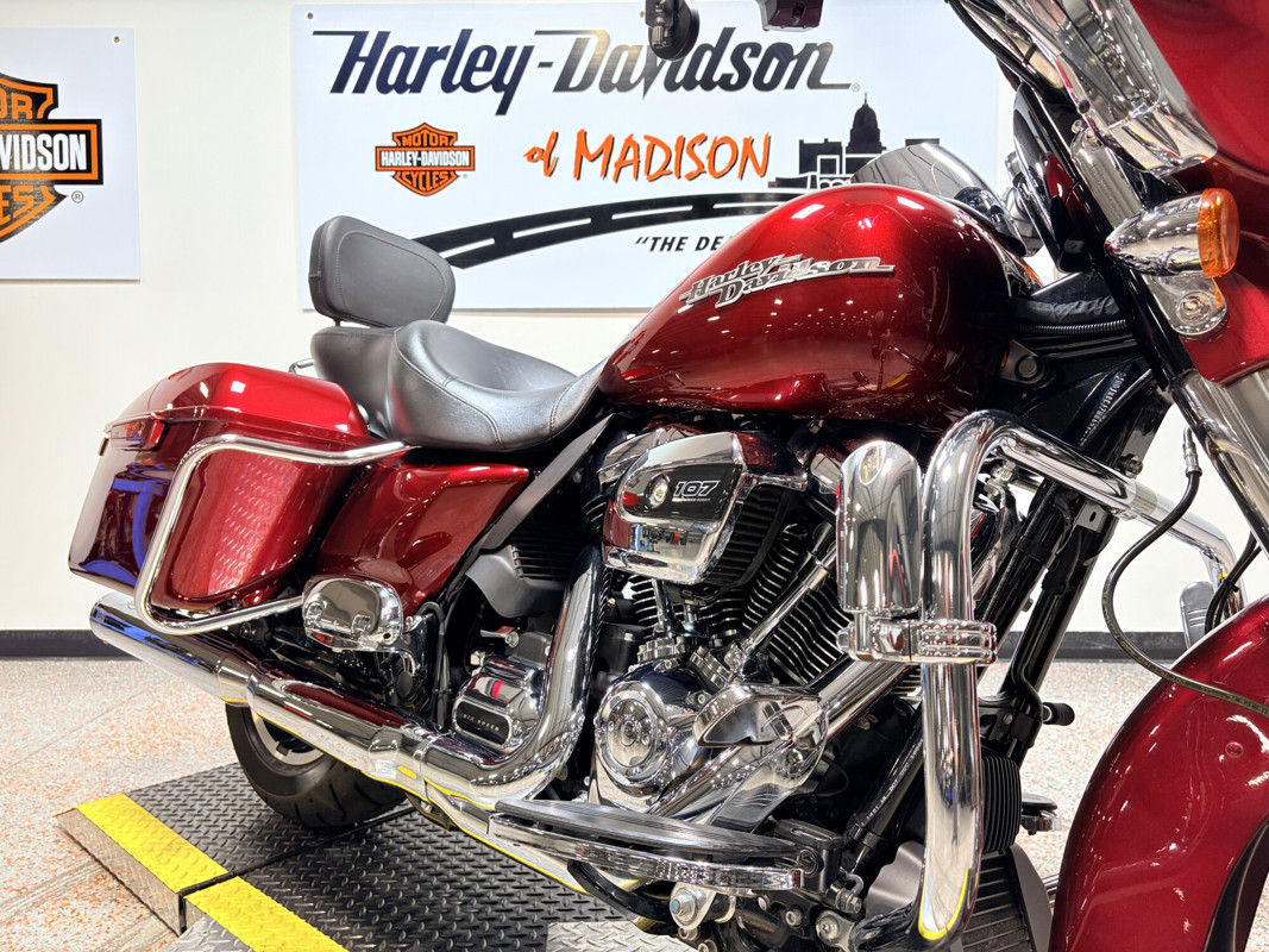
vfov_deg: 53.1
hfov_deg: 67.3
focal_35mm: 26
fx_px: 953
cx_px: 634
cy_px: 476
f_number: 1.6
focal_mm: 5.96
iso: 80
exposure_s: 1/120
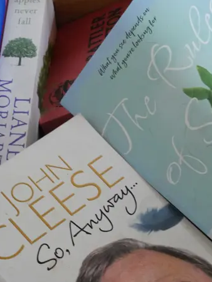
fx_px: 1077
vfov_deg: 14.8
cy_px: 231
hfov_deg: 11.2
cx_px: 137
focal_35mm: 132
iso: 3200
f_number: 5.4
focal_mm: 29
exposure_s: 1/25
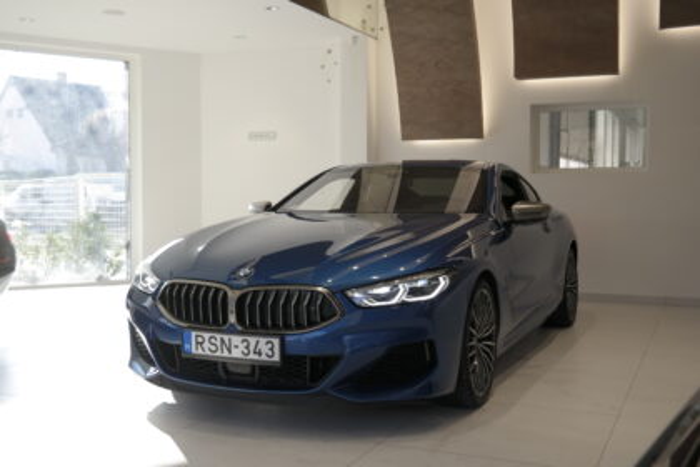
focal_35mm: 44
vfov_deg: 30.5
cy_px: 234
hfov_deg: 44.5
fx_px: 855
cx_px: 350
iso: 100
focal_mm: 29
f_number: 4.5
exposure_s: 1/125
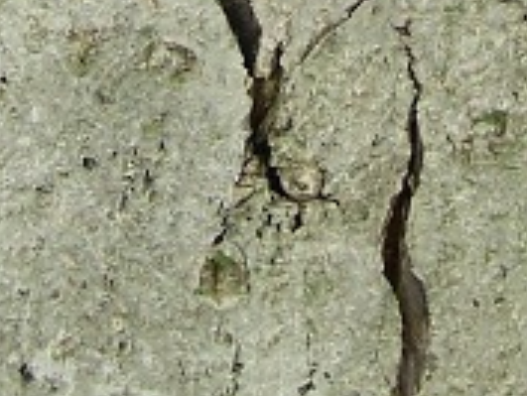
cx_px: 387
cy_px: -473
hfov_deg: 9.0
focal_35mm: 220
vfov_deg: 6.5
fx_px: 3352
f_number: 2.8
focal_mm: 6.3
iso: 80
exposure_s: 1/60
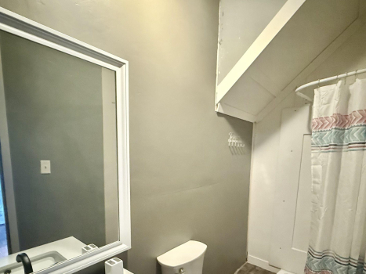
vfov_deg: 64.2
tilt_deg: -8.4
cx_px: 200
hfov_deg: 81.5
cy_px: 184
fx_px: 211
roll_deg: -1.8
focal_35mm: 20
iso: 1250
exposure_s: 1/40
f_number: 2.2
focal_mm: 2.22
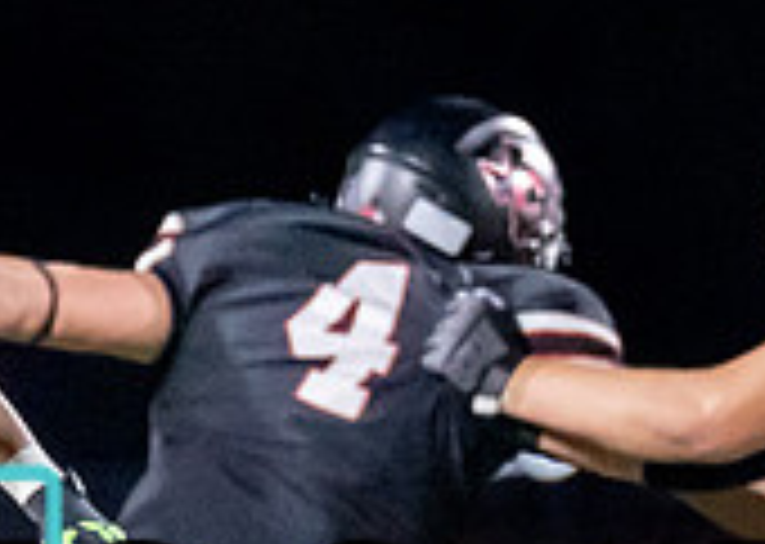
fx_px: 33766
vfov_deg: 0.9
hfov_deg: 1.3
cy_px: 480
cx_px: -28
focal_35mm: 1556
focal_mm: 200
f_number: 2.8
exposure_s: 1/1250
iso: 3200
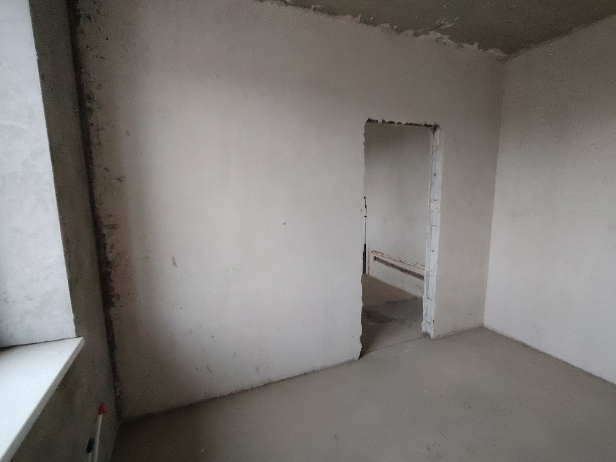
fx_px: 303
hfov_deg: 91.0
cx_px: 308
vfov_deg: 74.7
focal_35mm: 17
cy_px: 231
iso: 363
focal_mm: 1.42
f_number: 2.2
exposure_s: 1/50
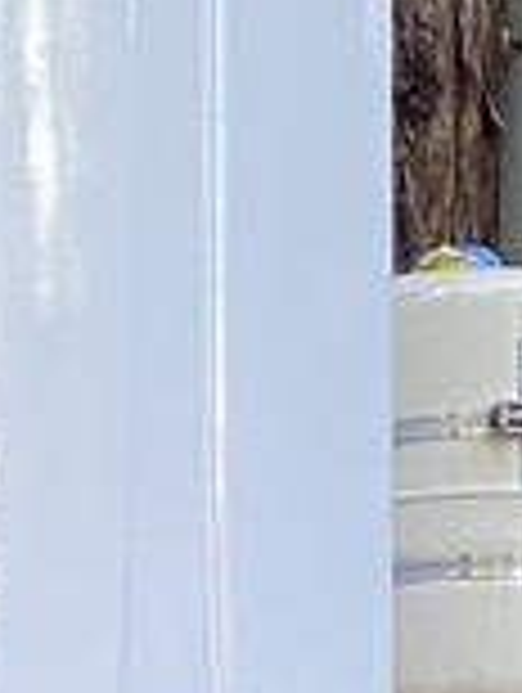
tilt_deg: +1.2
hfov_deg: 7.2
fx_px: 4050
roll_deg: -1.2
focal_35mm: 202
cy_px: 1278
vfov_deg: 9.3
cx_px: -306
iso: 500
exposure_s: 1/40
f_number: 1.8
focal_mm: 4.25
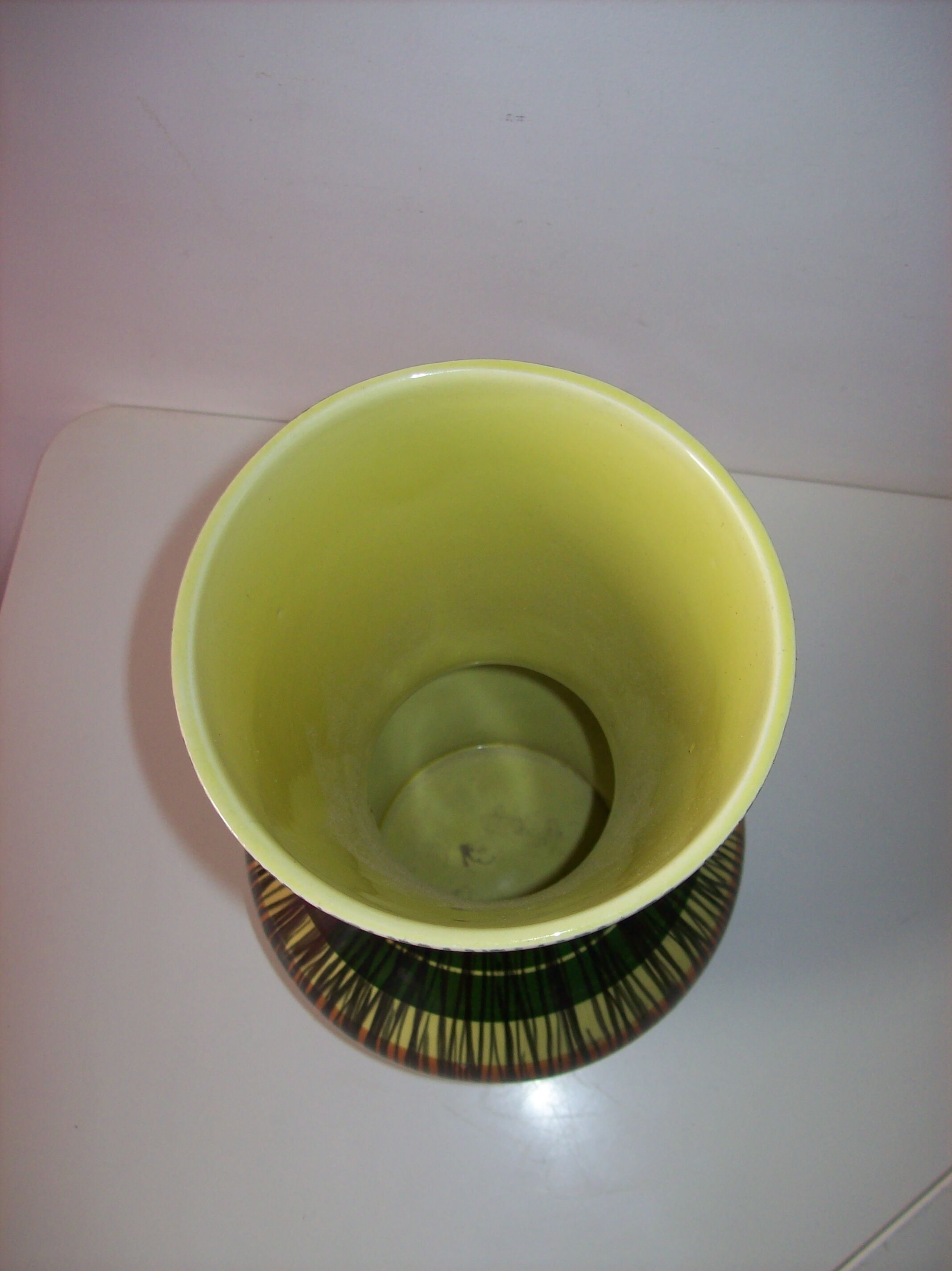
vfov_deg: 51.4
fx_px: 1321
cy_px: 636
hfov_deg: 39.6
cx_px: 476
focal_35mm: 36
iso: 80
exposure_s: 1/64
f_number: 2.7
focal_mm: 6
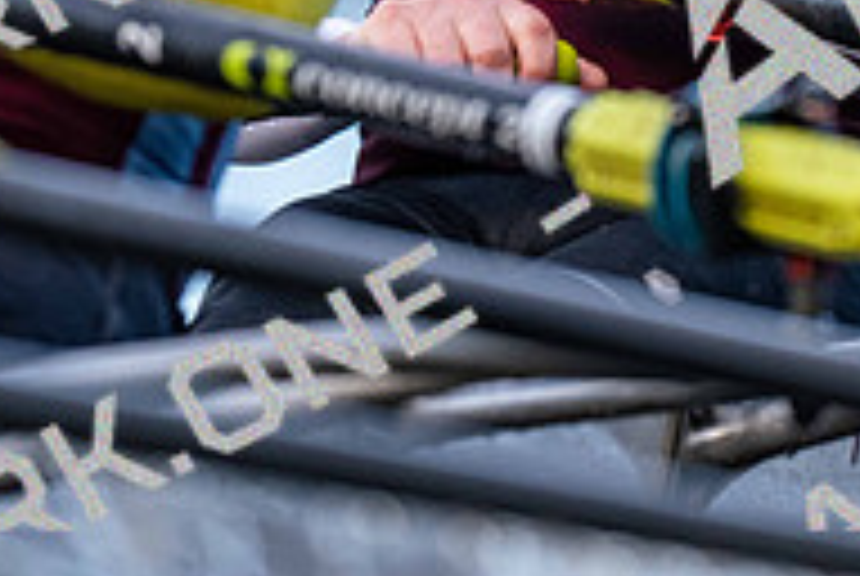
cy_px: -241
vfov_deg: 0.8
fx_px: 43545
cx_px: 302
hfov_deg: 1.1
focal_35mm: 1820
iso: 2200
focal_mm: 600
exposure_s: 1/2500
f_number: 4
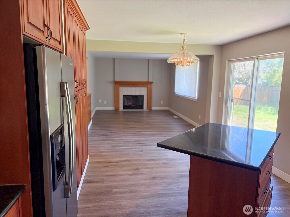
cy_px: 108
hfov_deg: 67.3
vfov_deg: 53.1
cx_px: 145
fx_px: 218
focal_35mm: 26
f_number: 1.6
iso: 125
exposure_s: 1/104
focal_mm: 5.96
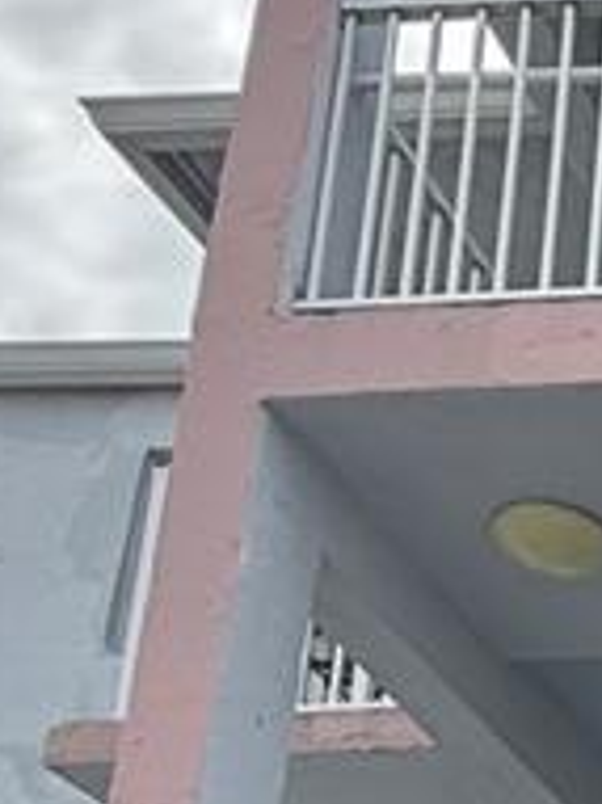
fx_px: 2043
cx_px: 1528
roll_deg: +3.0
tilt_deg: +18.1
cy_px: 1073
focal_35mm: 88
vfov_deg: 20.2
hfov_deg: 12.4
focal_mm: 2.22
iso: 50
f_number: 2.2
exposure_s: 1/1189
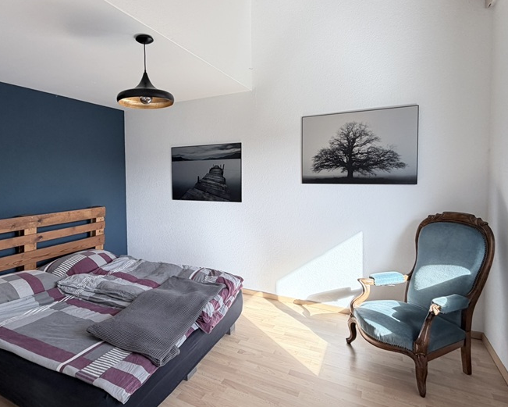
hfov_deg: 76.5
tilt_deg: -1.9
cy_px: 185
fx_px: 316
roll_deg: +0.8
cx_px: 197
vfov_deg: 65.4
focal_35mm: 21
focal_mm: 2.22
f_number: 2.2
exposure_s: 1/150
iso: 40
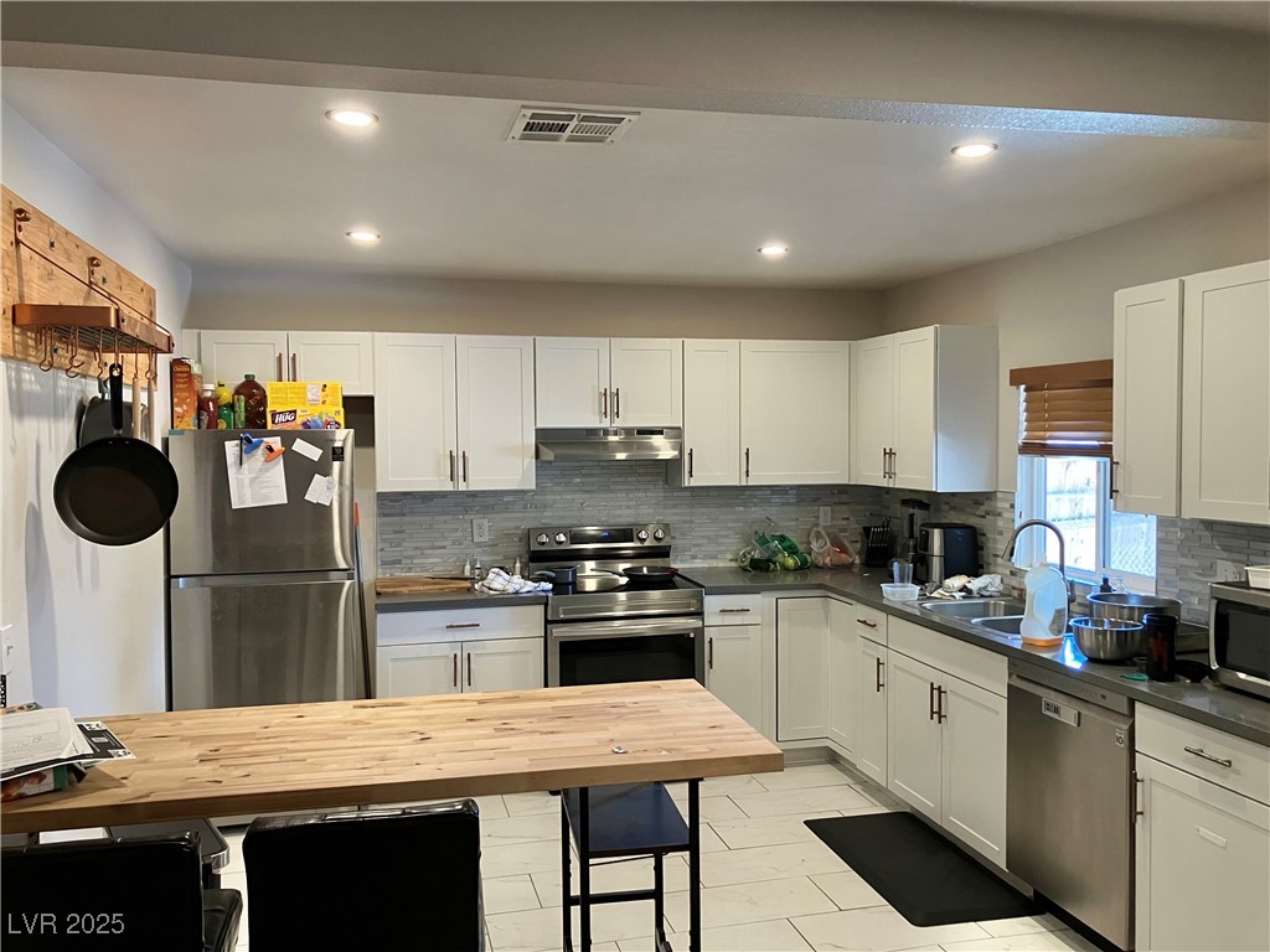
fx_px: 1027
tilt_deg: -1.1
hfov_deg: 63.4
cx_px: 635
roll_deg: +0.8
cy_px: 476
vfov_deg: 49.7
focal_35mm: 28
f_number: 1.8
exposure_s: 1/60
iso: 200
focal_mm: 3.99
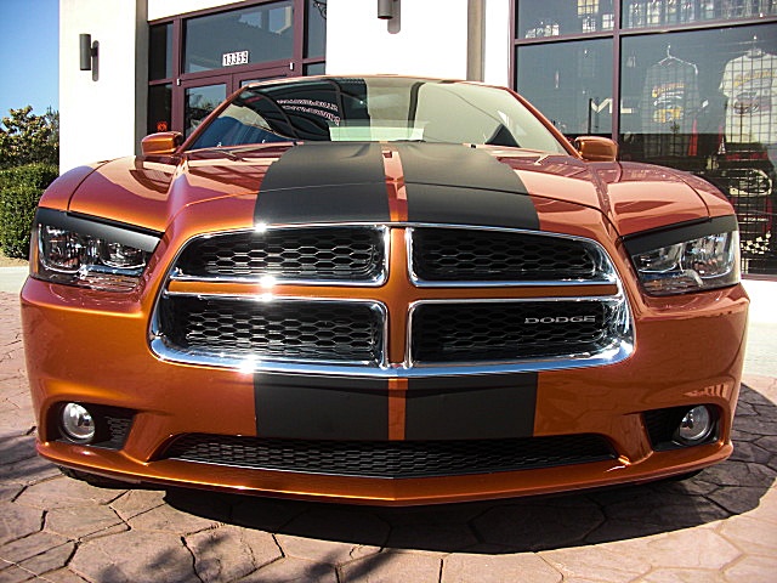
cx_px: 388
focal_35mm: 36
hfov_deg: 51.4
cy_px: 292
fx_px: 808
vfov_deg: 39.7
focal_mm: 6.3
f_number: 2.8
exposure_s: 1/500
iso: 50
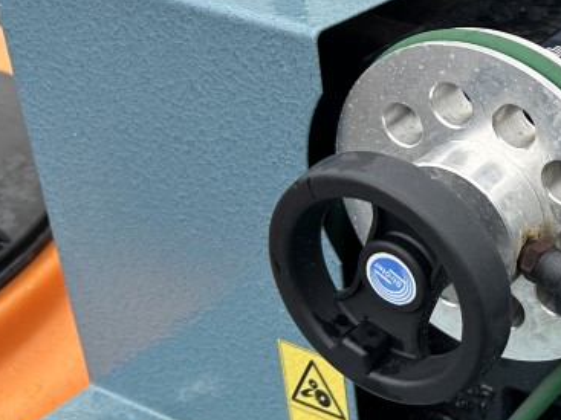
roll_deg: -2.7
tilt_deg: -25.3
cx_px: 725
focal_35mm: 67
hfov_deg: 25.2
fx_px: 1085
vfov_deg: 21.8
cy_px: 116
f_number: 1.78
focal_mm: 6.86
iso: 80
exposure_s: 1/475
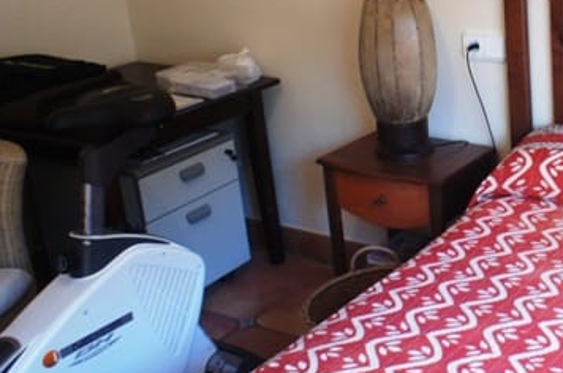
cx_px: 555
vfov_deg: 24.8
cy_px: 106
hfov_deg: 33.9
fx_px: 843
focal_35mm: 54
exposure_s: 1/40
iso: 800
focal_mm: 16
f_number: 3.5
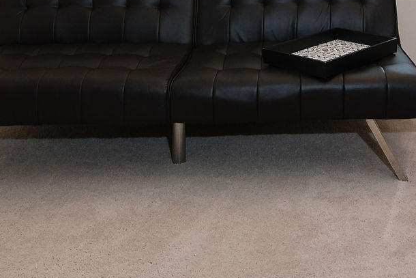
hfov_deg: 35.0
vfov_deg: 21.5
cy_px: -100
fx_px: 647
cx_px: 302
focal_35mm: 56
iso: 500
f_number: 7.1
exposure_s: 1/125
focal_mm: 15
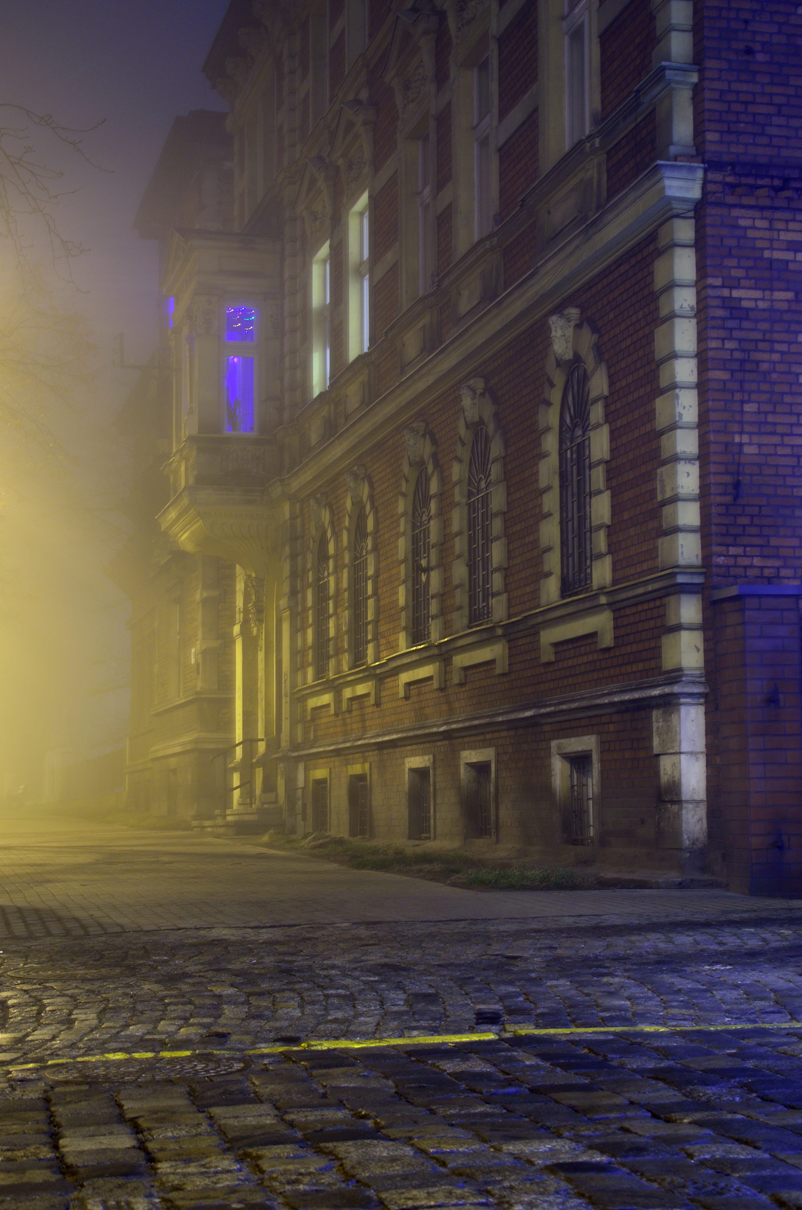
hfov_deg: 21.1
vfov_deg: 31.5
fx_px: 2148
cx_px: 422
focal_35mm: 64
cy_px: 576
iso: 200
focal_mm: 38
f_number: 6.3
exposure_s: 13
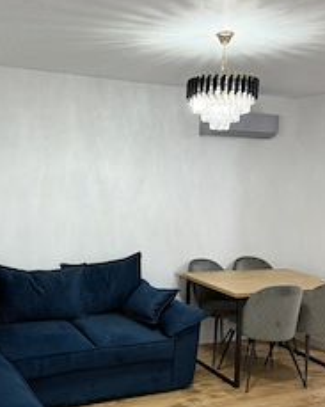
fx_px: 493
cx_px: 91
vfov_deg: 44.8
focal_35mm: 41
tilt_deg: -2.5
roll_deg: -2.6
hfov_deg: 35.8
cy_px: 194
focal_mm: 6.76
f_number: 1.78
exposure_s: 1/50
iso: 250
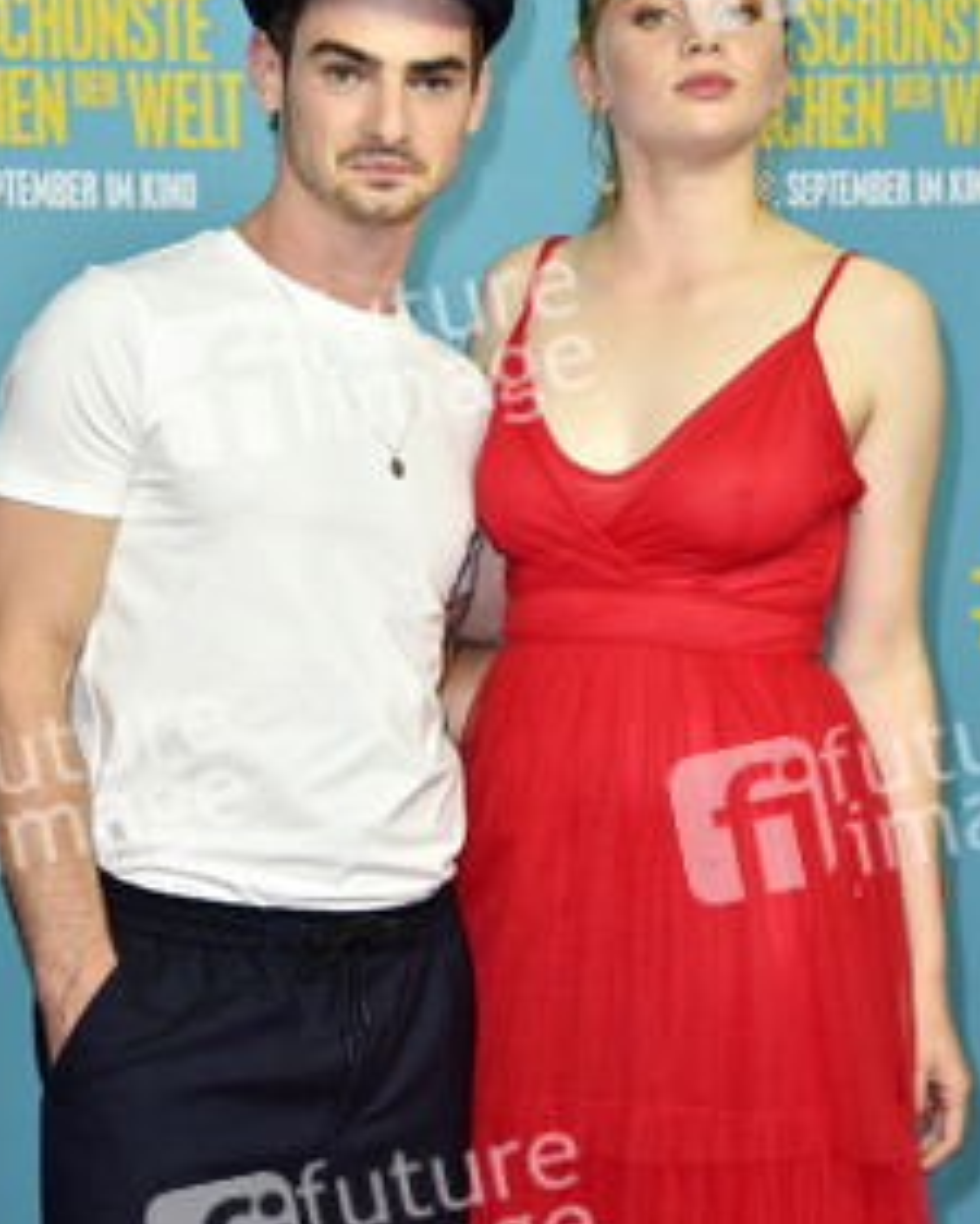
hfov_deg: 10.0
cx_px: 497
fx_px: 5617
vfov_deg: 12.4
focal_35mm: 155
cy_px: 584
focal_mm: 116
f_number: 5.6
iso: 640
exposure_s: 1/160
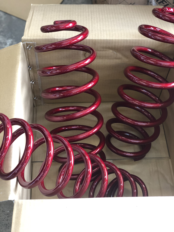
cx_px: 87
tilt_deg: -56.1
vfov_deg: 36.8
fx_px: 349
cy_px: 116
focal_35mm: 52
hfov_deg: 28.0
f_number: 2.4
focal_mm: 6
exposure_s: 1/30
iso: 125
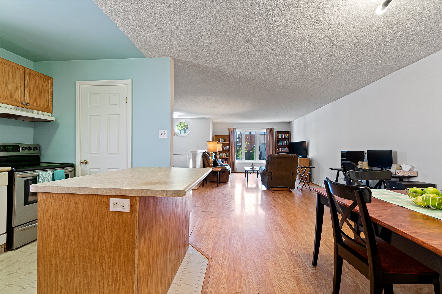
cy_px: 147
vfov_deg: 77.3
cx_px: 221
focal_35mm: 15
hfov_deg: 100.4
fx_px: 184
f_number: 6.3
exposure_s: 1/5
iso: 640
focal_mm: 10
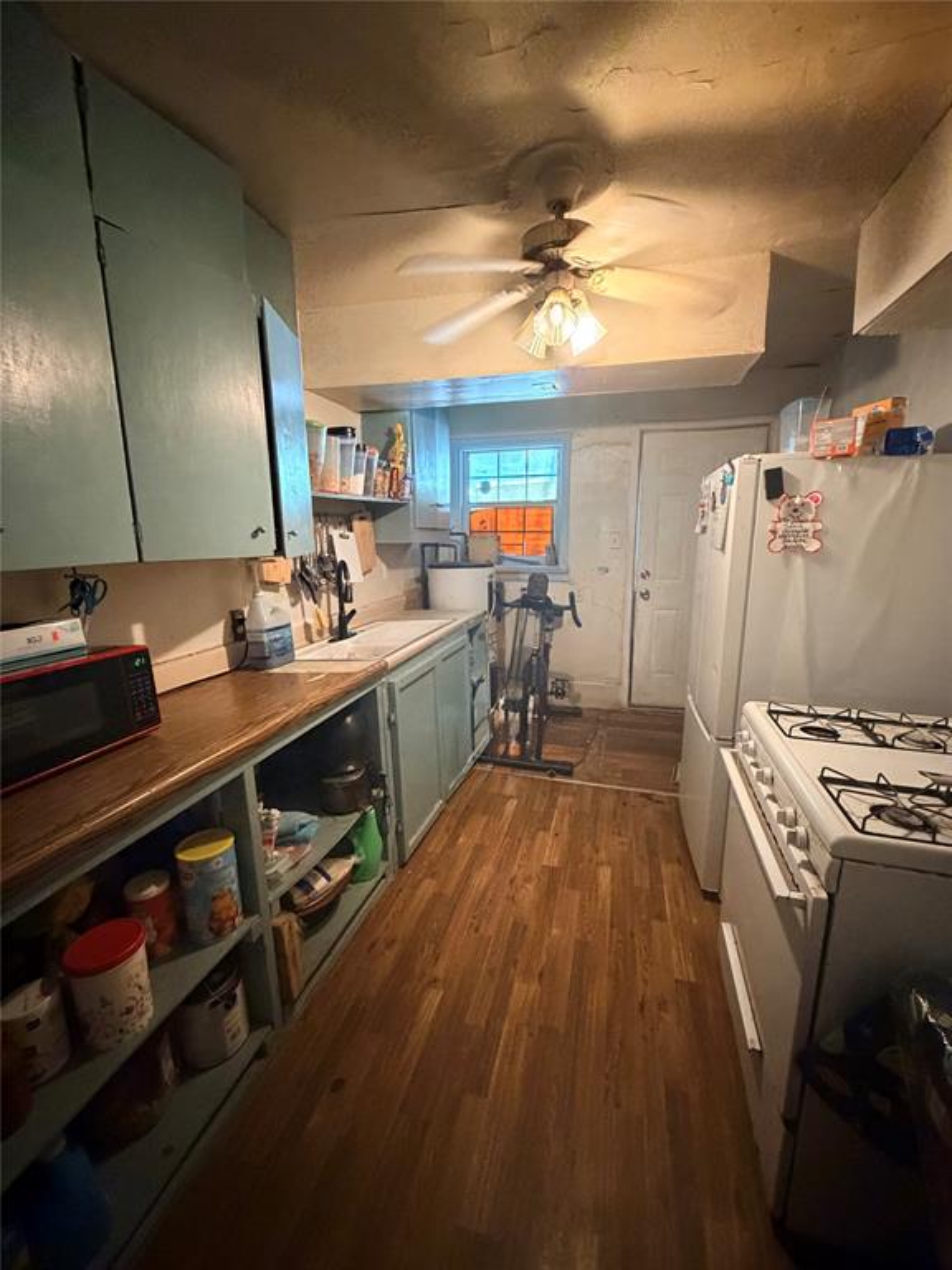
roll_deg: +0.0
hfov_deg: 85.7
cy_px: 635
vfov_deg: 102.1
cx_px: 476
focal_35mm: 14
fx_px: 513
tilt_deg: -10.2
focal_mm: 2.22
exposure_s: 1/40
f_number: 2.2
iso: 1000
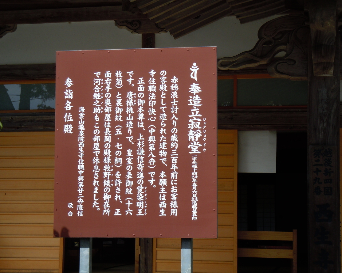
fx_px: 820
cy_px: 137
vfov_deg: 19.0
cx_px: 164
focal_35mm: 81
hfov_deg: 23.6
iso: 100
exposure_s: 1/640
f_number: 4.3
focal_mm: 13.9
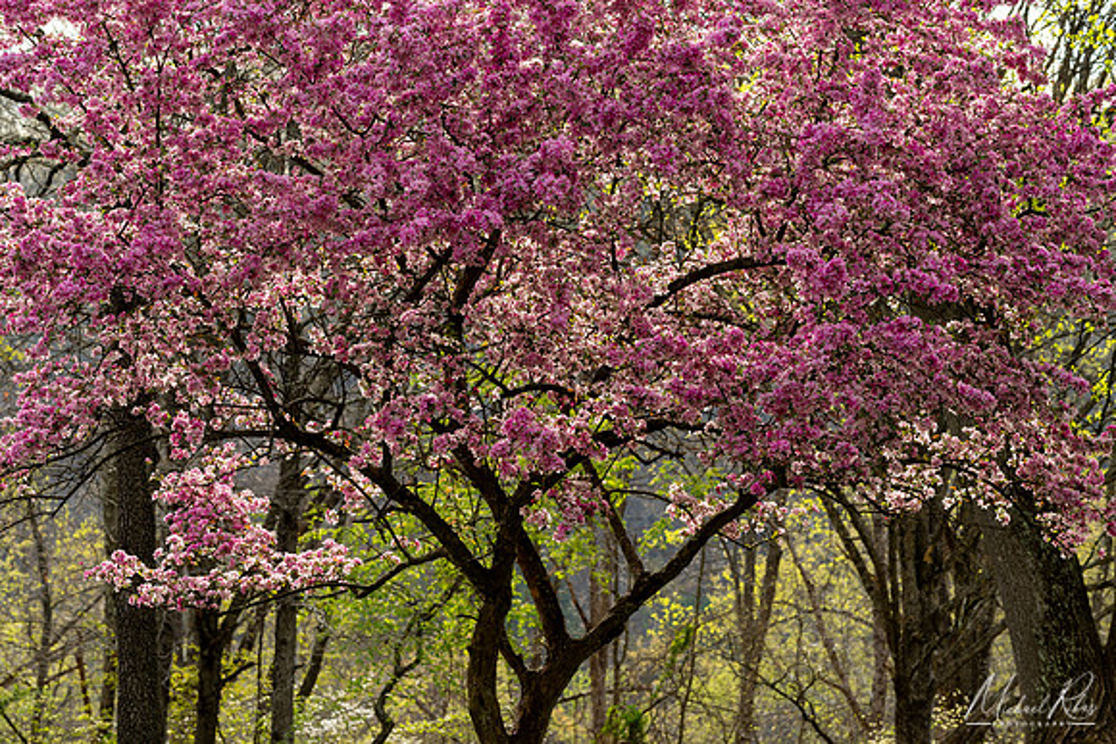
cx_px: 558
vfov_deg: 10.2
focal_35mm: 135
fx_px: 4186
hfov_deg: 15.2
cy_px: 372
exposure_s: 1/50
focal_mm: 135
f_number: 8
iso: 64
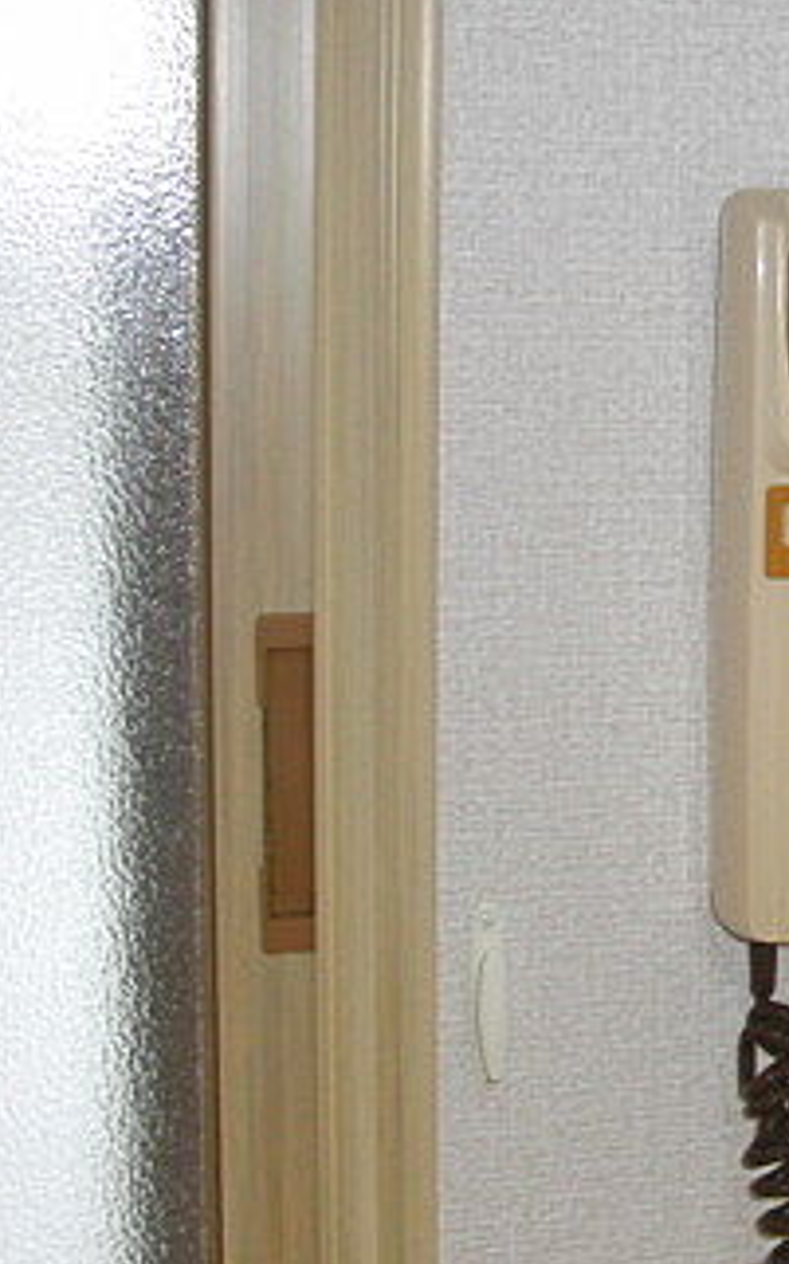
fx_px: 2686
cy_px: 542
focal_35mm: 78
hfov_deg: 15.7
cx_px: 1083
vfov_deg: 26.5
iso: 200
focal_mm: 6.42
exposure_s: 1/80
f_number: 3.6
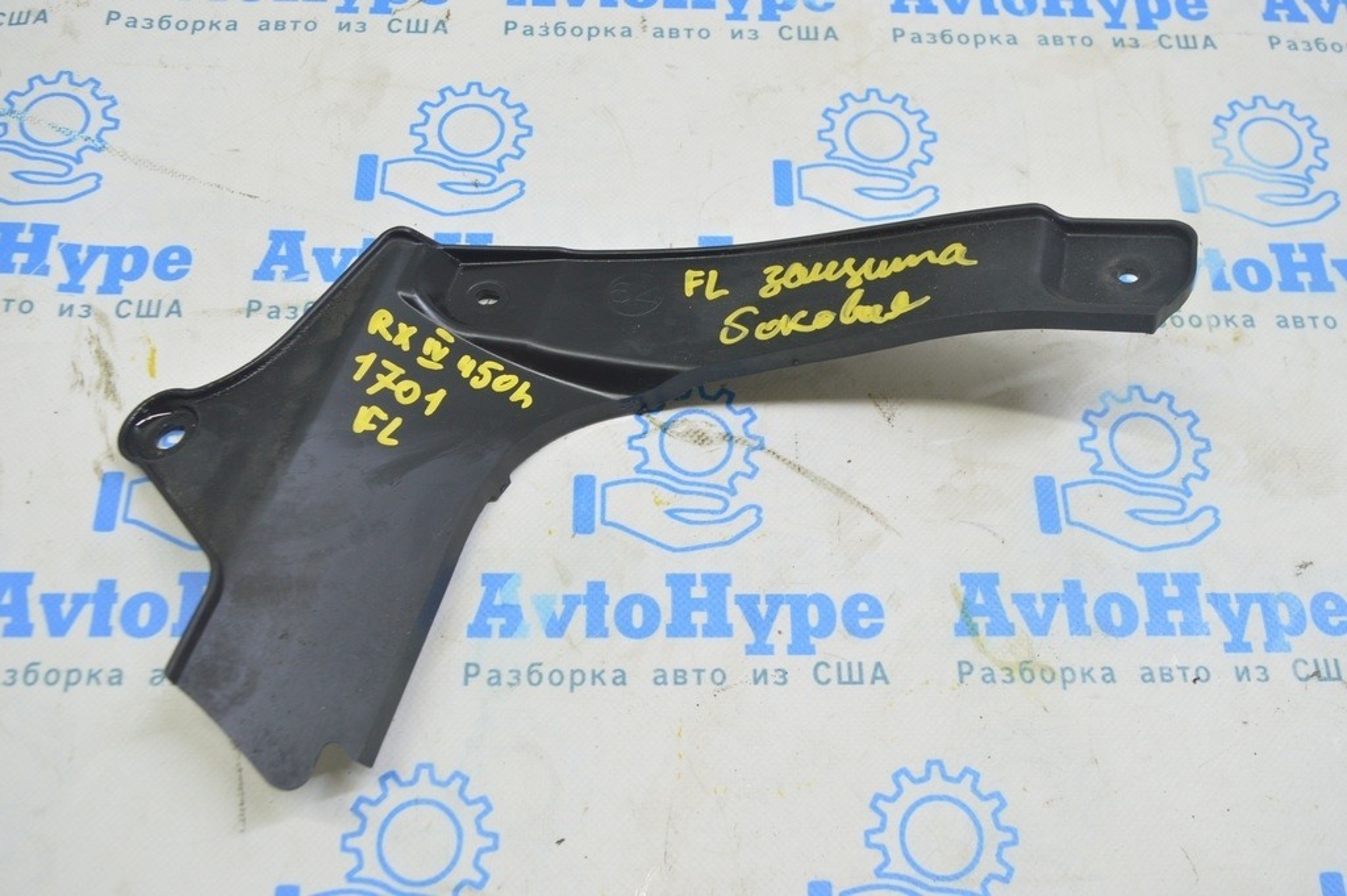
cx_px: 674
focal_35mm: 34
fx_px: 1290
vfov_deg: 38.3
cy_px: 448
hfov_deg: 55.1
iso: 400
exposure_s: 1/20
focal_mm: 23
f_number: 5.6
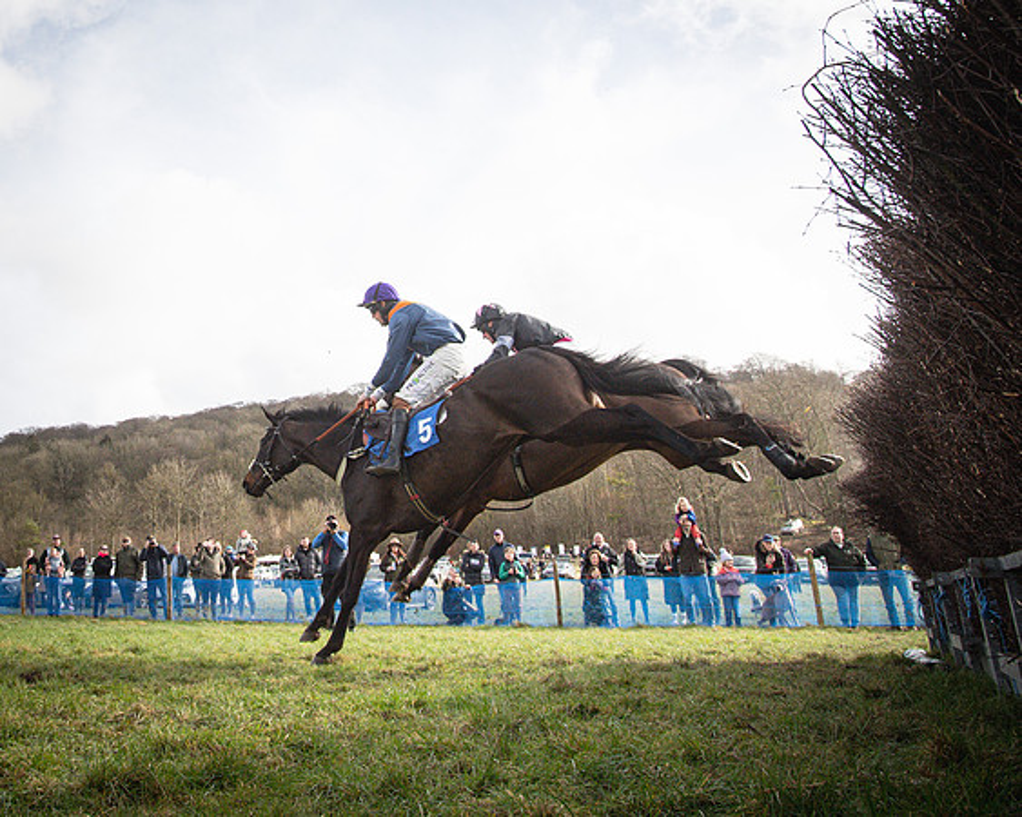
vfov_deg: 39.8
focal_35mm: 36
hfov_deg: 47.4
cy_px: 225
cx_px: 225
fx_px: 1102
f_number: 8
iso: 1250
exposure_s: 1/1600
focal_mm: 20
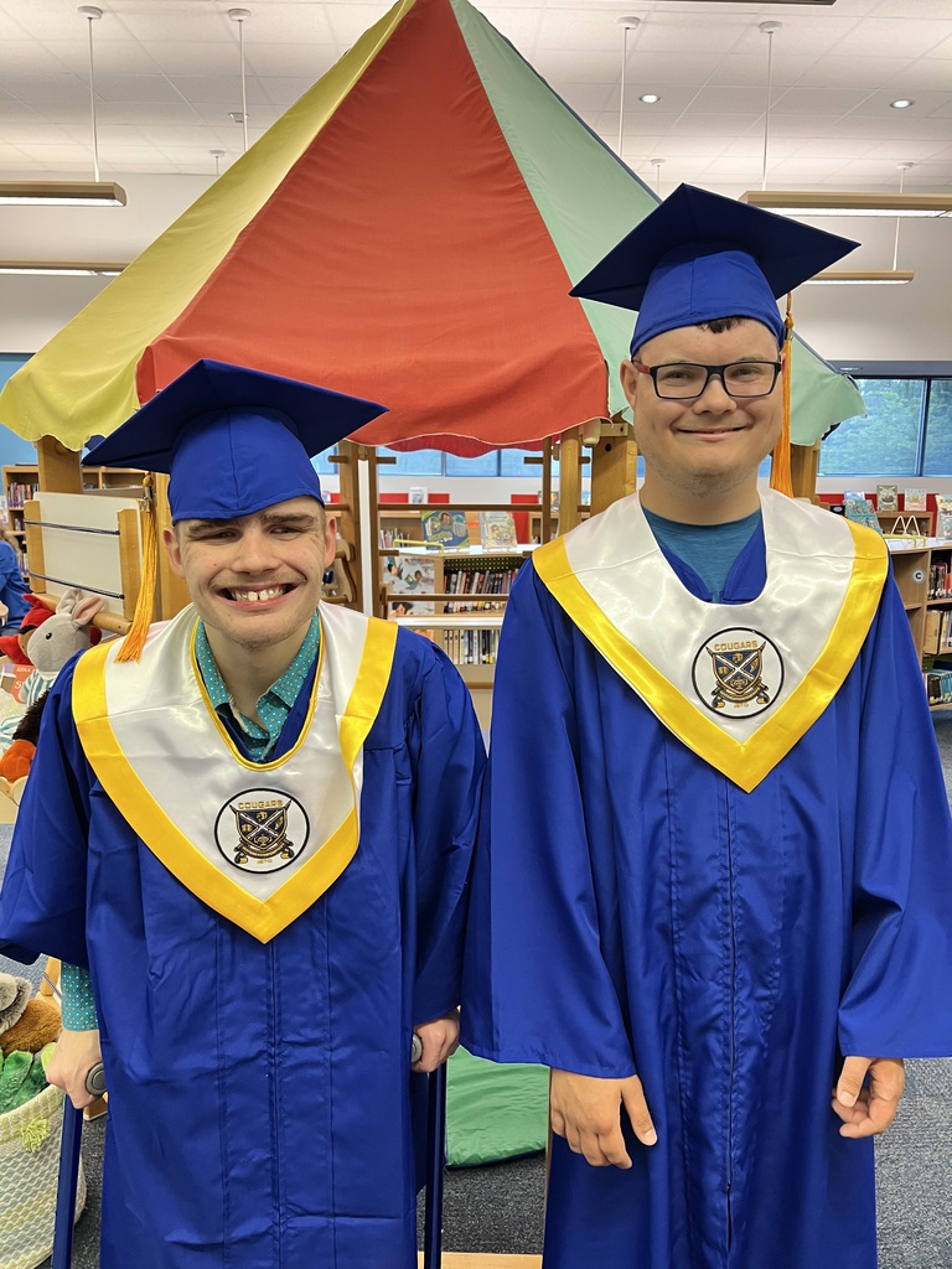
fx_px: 953
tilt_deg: -11.3
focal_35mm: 26
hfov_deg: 53.1
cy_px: 634
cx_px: 476
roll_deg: -1.6
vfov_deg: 67.3
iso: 160
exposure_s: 1/60
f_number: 1.5
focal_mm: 5.7
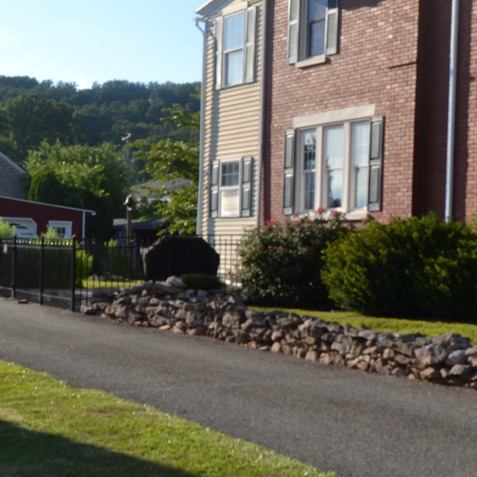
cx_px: 473
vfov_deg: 26.4
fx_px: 1013
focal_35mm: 65
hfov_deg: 25.3
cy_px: 293
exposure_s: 1/200
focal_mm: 18
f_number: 7.1
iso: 100
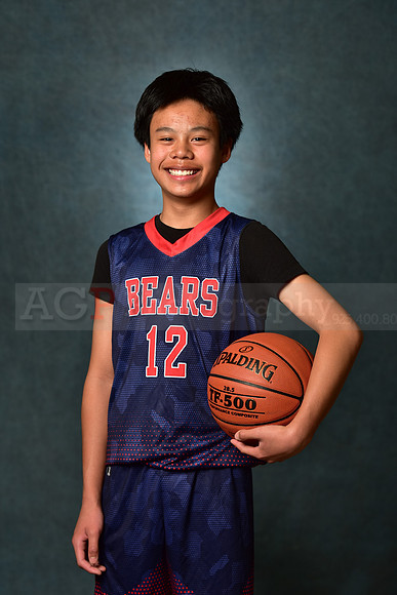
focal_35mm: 100
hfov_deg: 13.7
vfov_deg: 20.4
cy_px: 298
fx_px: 1653
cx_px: 198
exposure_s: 1/200
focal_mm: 100
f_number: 4.5
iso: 250
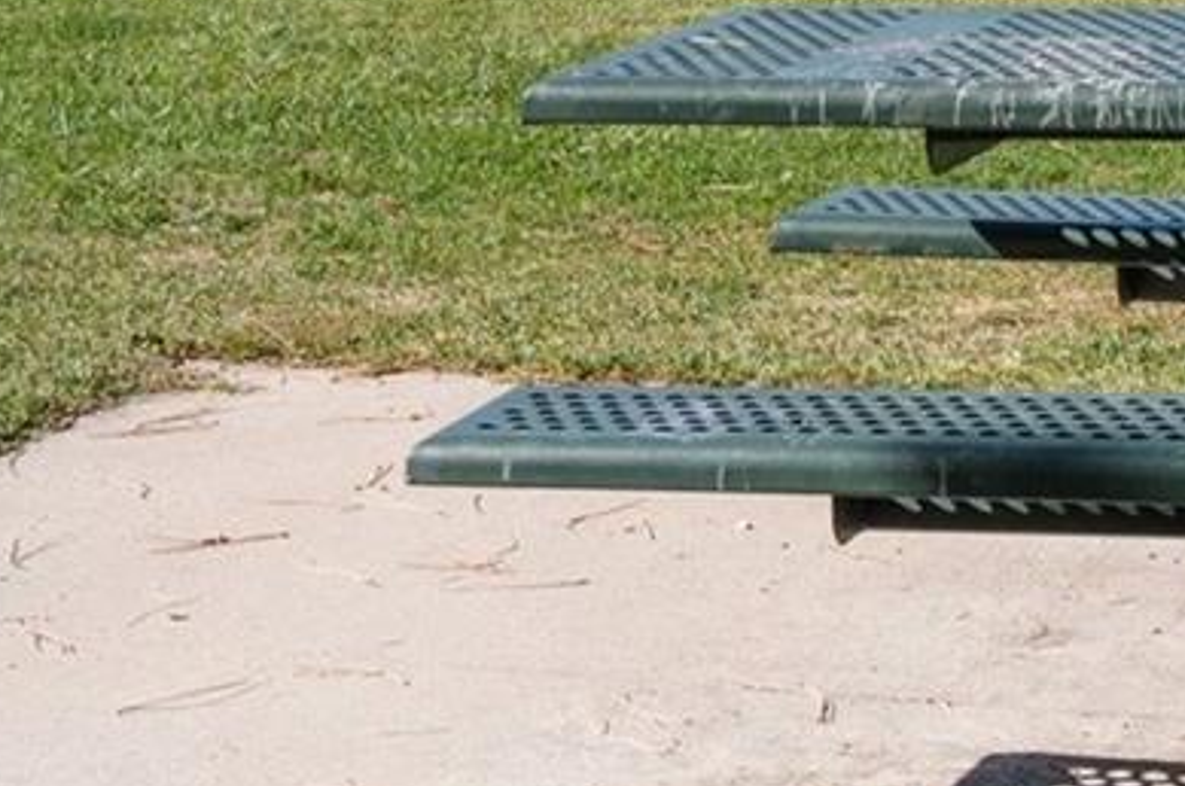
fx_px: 4668
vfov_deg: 9.4
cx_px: 1170
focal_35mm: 142
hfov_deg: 14.3
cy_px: -328
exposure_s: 1/500
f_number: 7.1
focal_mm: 34.5
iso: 250
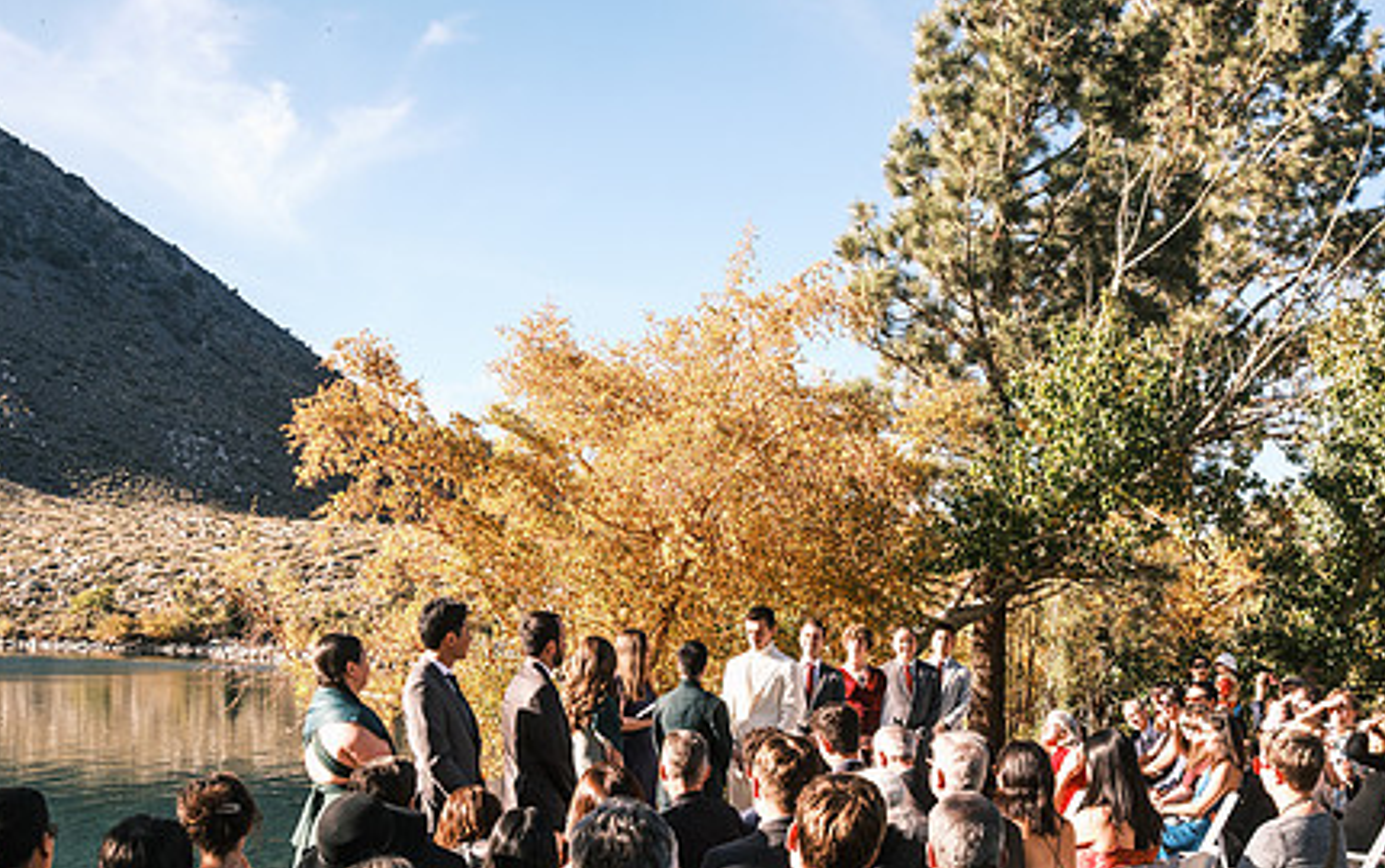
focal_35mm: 37
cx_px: 681
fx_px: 1398
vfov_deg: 34.0
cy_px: 616
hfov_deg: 52.7
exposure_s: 1/680
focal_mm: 18
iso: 320
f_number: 4
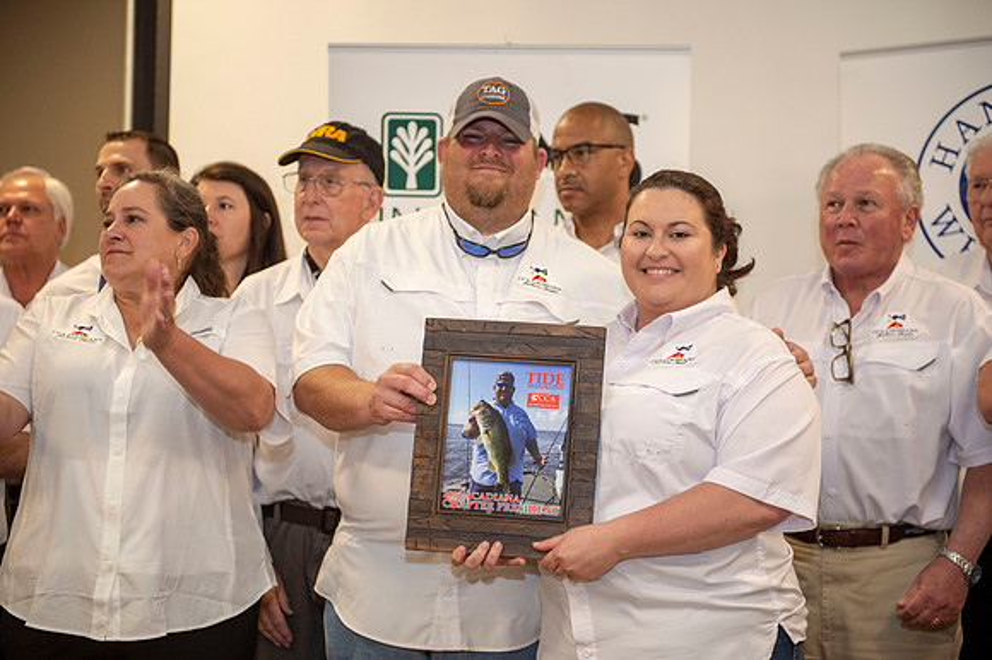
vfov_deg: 20.6
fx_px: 1818
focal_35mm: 66
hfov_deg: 30.5
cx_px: 496
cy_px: 330
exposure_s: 1/125
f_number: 2.8
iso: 800
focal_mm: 66
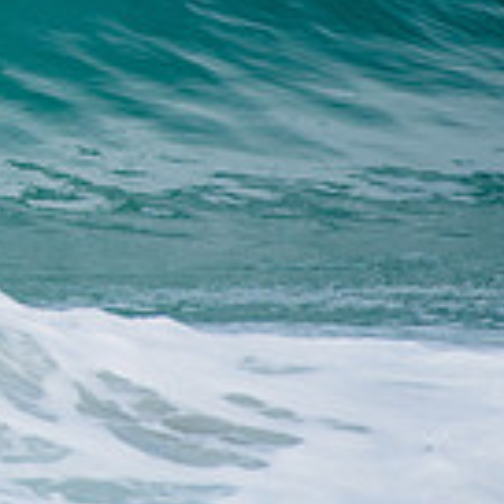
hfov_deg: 1.0
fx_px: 29832
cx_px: -489
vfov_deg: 1.0
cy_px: -72
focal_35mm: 1811
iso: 250
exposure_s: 1/2000
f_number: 5.6
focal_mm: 500
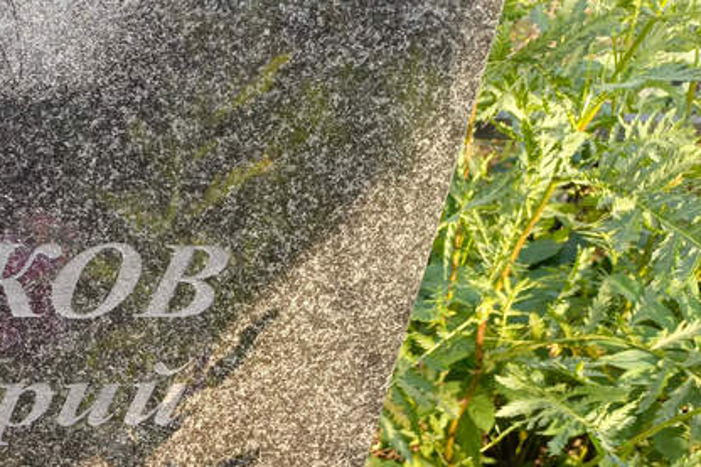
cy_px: 475
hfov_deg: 36.4
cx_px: 30
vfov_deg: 25.5
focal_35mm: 50
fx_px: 973
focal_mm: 4.76
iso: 154
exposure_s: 1/100
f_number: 1.69
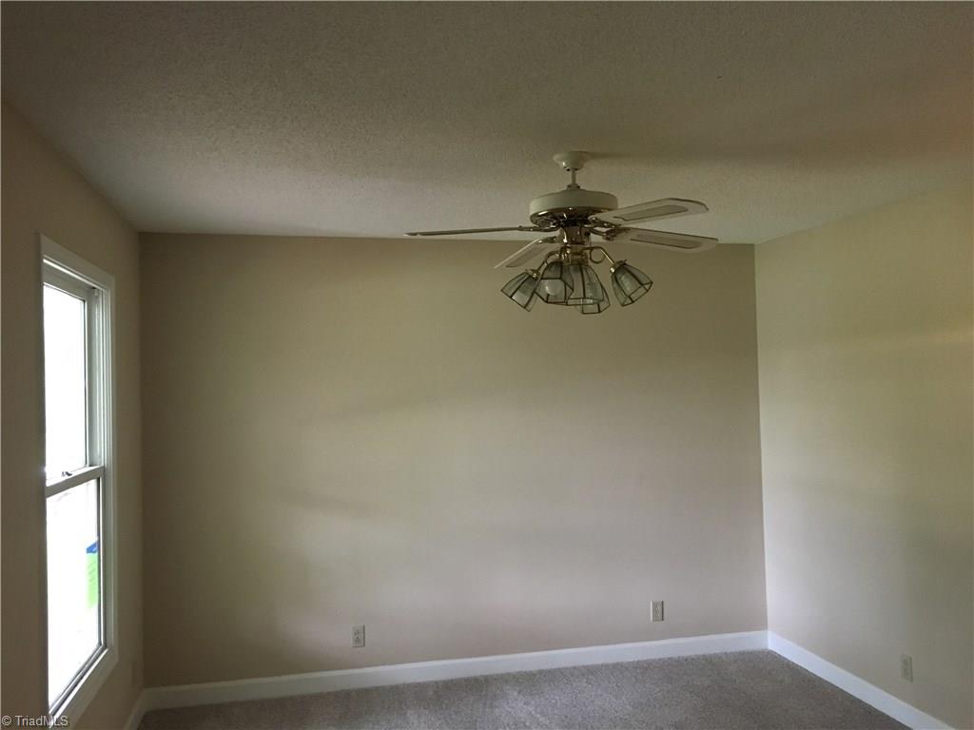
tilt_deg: +2.2
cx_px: 487
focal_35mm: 29
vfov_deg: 48.2
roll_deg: +1.9
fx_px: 816
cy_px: 365
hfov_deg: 61.7
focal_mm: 4.15
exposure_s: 1/30
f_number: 2.2
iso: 200
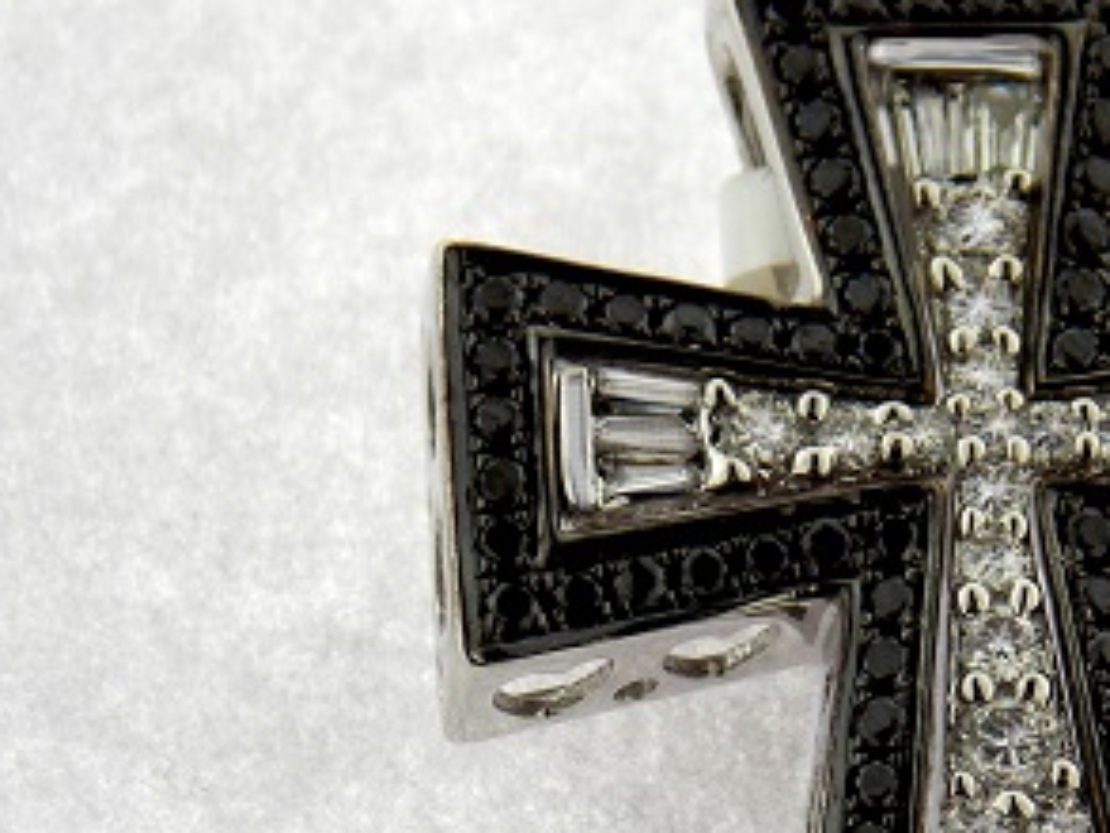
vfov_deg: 4.3
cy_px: 500
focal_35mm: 344
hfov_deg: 5.8
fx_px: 11035
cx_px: 962
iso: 80
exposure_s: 1/160
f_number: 5.3
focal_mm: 29.9
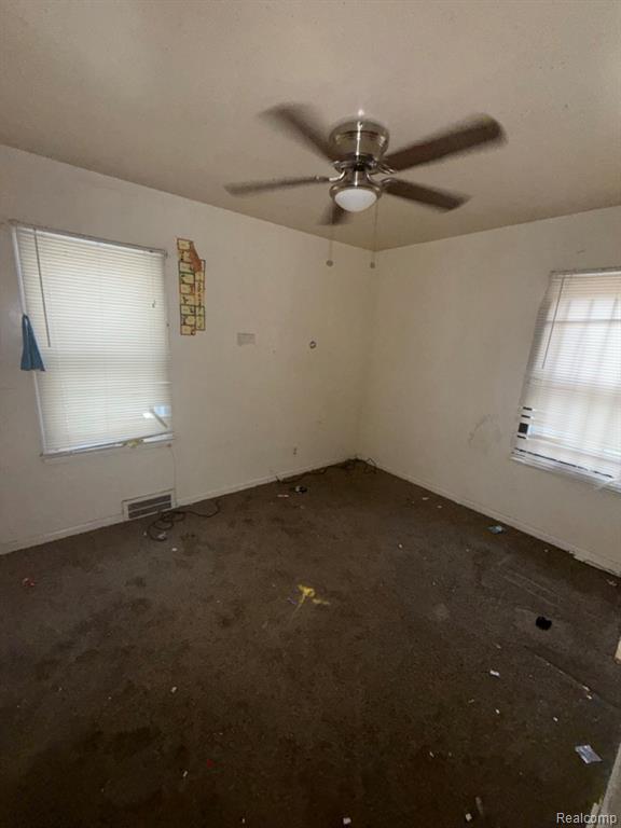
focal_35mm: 14
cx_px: 310
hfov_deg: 85.7
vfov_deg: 102.1
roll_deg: -1.8
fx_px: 335
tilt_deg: -11.1
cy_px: 414
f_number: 2.2
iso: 400
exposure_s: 1/48
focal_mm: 2.22
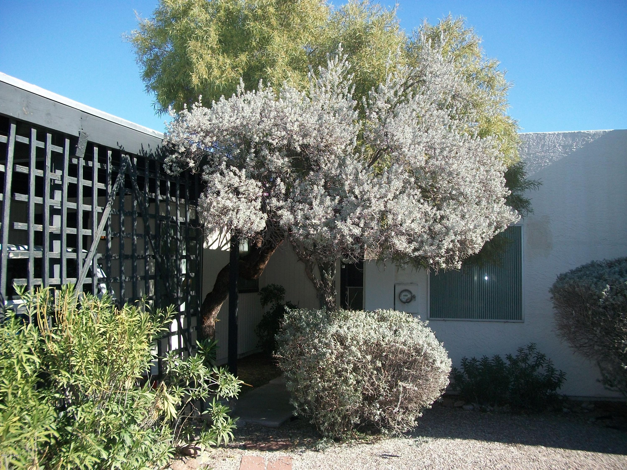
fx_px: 580
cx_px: 314
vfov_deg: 44.2
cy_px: 235
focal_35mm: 32
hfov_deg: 56.8
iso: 80
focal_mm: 5.7
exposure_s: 1/500
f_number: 2.9
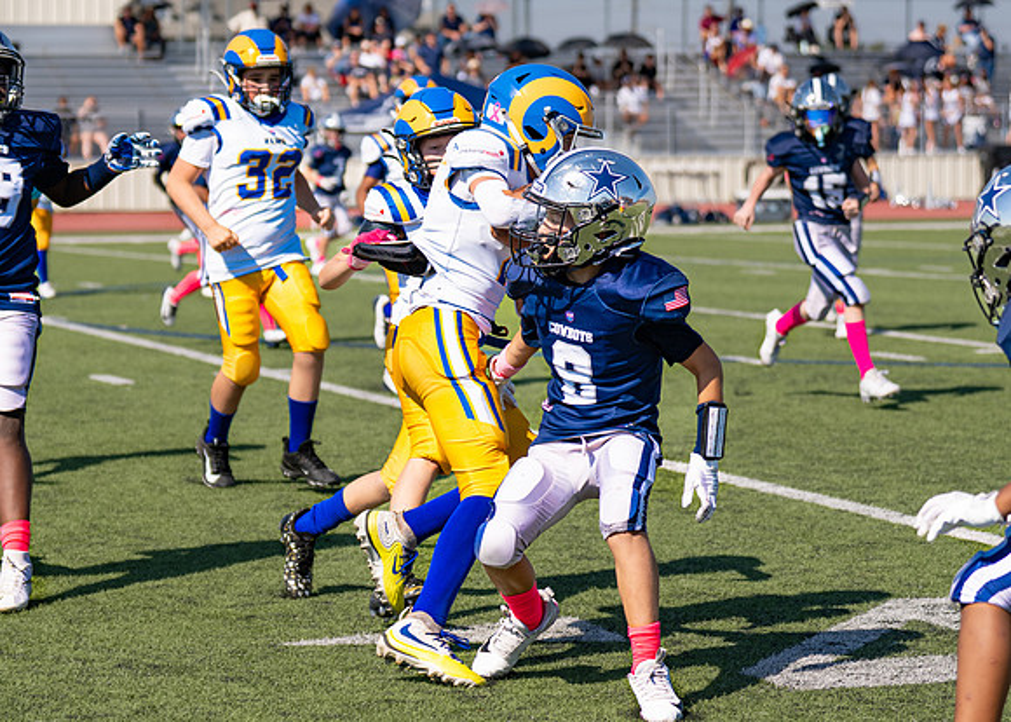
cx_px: 434
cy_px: 381
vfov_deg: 11.6
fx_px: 3552
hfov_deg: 16.2
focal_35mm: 124
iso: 100
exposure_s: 1/2500
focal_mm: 70
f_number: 2.8
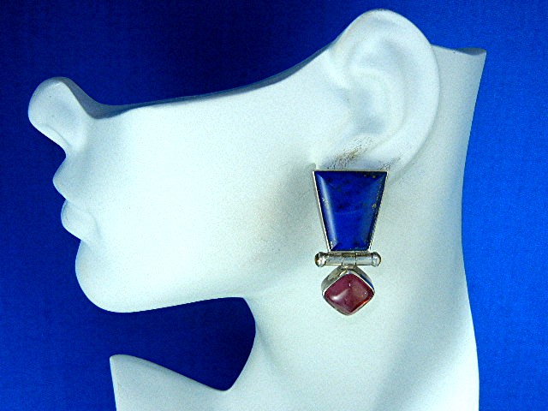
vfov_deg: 28.0
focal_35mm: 52
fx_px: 823
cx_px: 274
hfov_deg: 36.8
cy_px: 206
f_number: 3.9
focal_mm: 9.3
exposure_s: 1/32
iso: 197
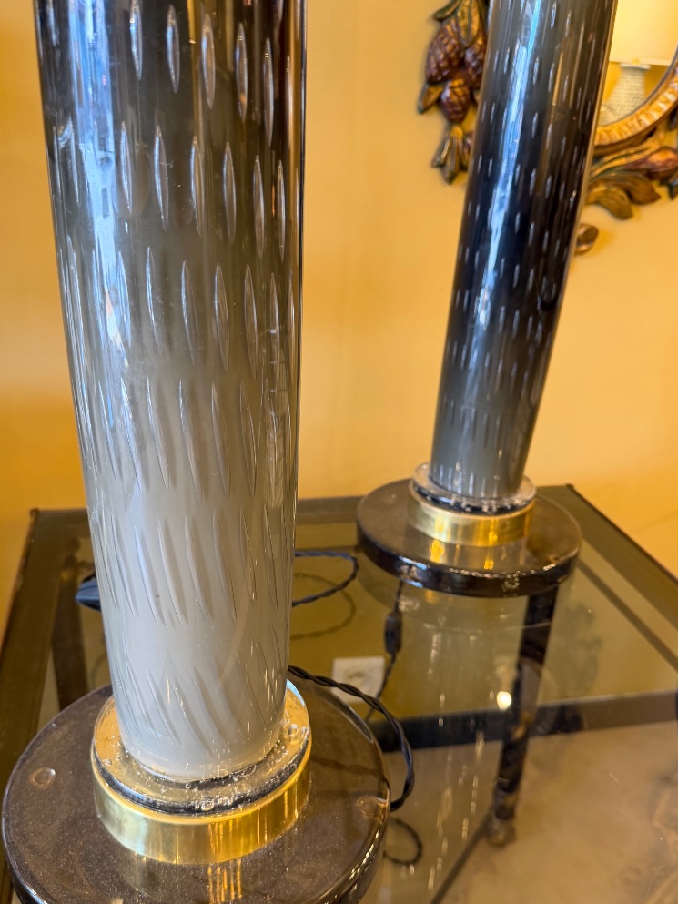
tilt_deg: -25.6
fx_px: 757
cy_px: 507
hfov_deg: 48.2
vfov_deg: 61.5
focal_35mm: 29
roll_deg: -4.3
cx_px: 343
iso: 160
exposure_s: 1/50
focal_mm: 6.76
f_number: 1.78
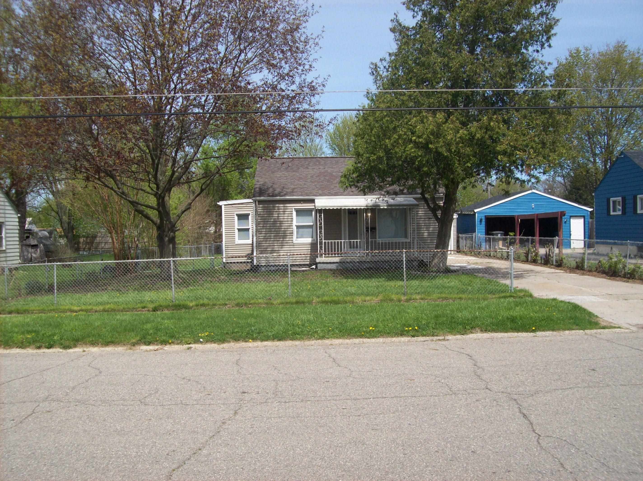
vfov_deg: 39.6
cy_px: 240
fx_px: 668
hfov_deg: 51.4
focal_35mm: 36
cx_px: 322
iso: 80
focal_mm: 6
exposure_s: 1/556
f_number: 4.8
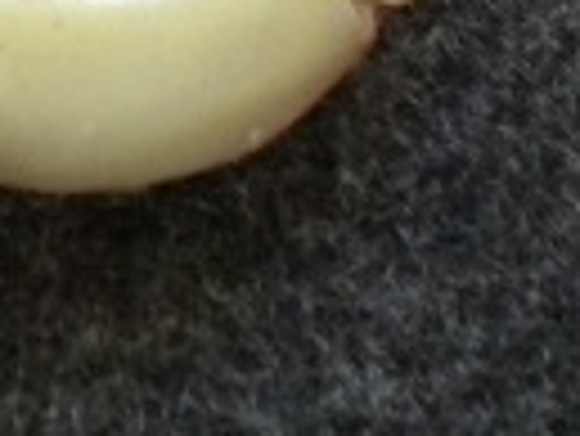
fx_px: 3203
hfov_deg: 10.3
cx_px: 94
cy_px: -557
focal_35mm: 191
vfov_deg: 7.4
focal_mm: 7.4
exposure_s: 1/25.1
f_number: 3.5
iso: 400
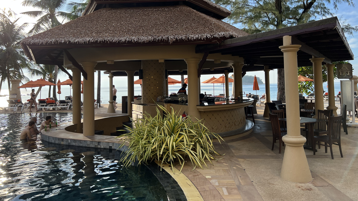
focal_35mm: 29
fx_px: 275
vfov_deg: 39.8
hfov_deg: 66.1
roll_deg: +1.3
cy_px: 71
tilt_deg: +2.8
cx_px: 179
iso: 50
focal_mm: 5.7
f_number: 1.5
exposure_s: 1/1934
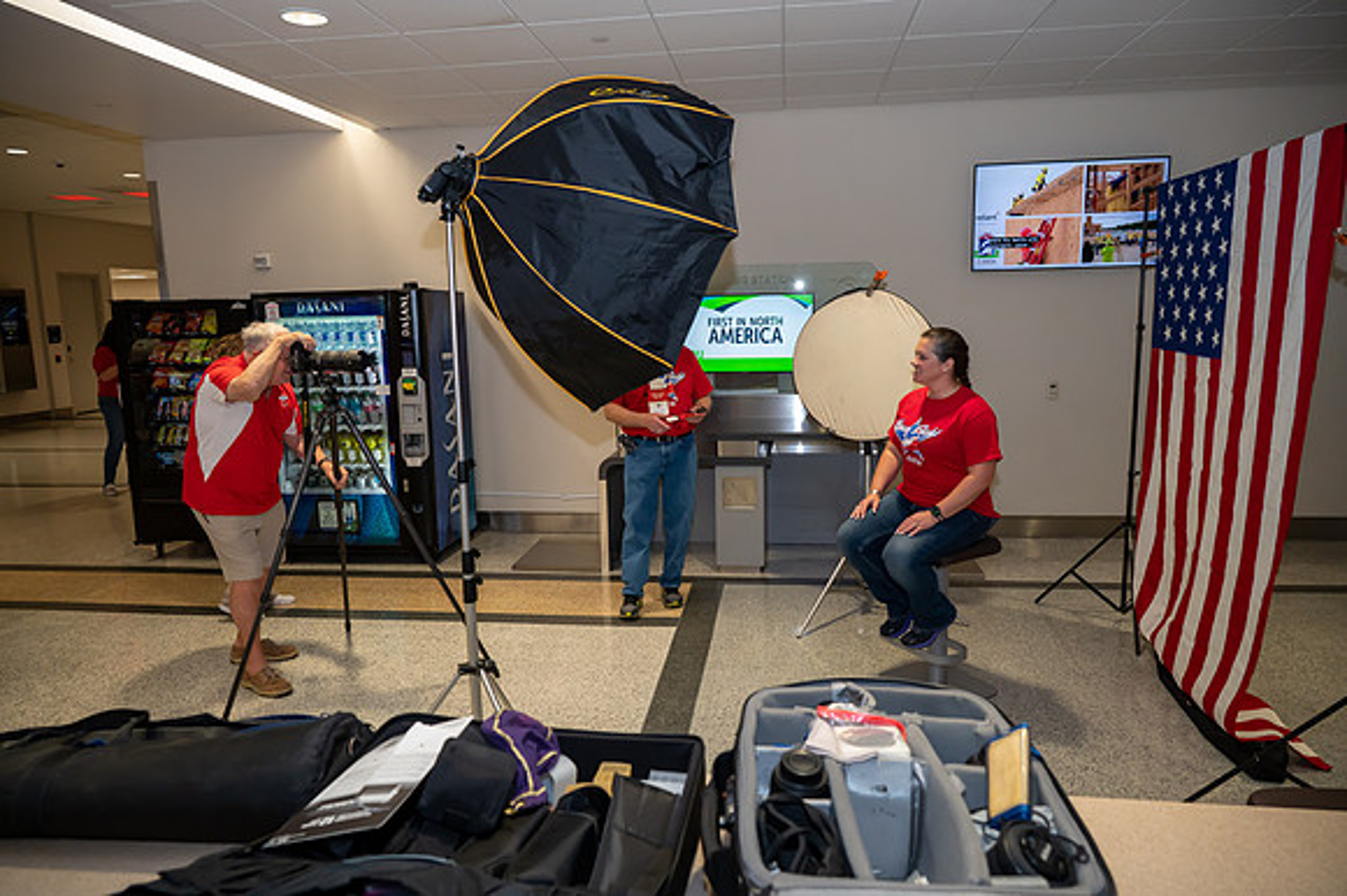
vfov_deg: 53.1
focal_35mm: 24
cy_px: 448
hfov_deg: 73.8
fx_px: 897
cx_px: 674
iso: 2800
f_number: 5
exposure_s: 1/160
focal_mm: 24
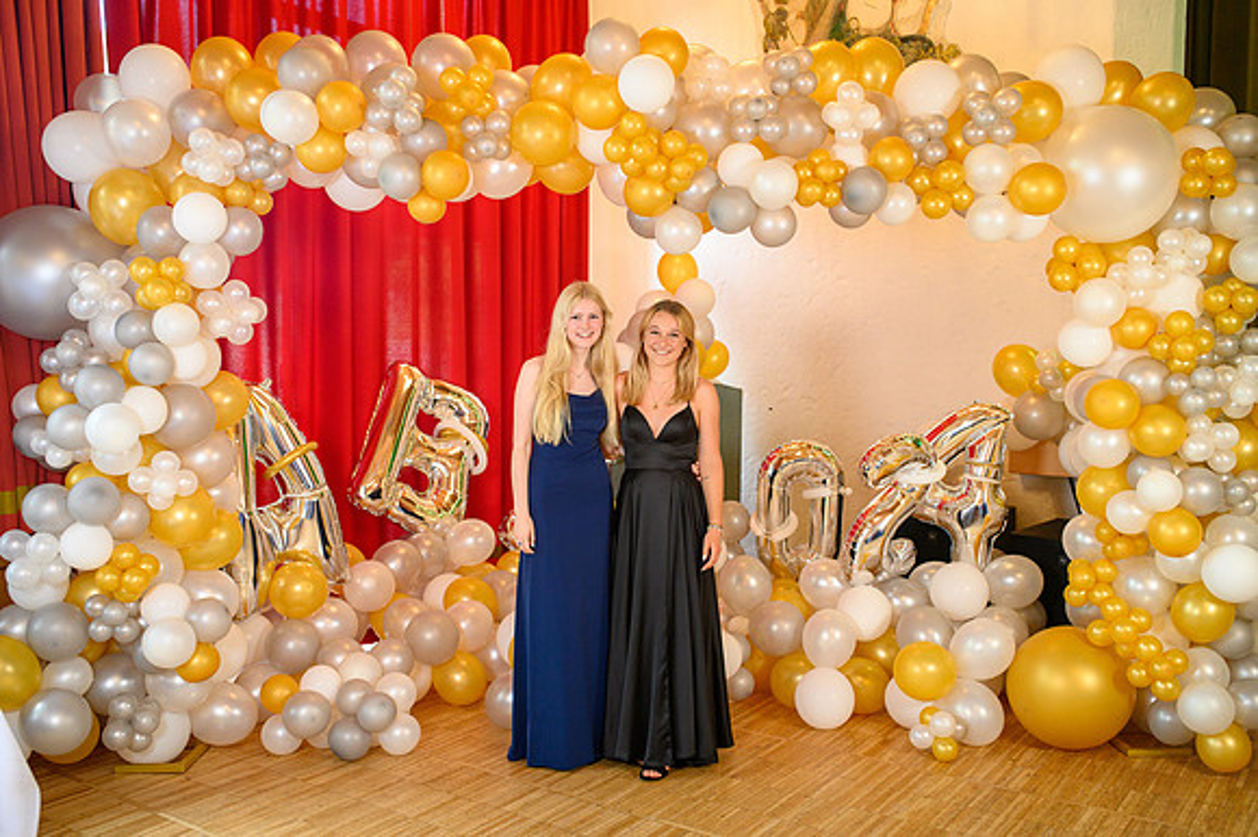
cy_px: 418
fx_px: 1222
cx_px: 629
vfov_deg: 37.8
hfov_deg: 54.5
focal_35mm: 35
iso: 1250
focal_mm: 35
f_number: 3.5
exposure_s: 1/100
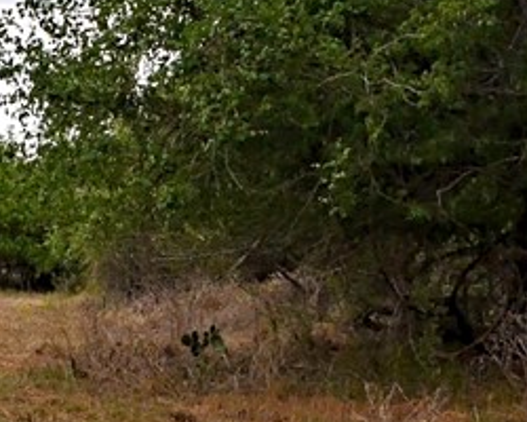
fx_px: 2293
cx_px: -507
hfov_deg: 11.8
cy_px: 362
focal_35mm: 147
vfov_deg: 10.5
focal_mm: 24
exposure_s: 1/1600
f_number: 8
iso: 400
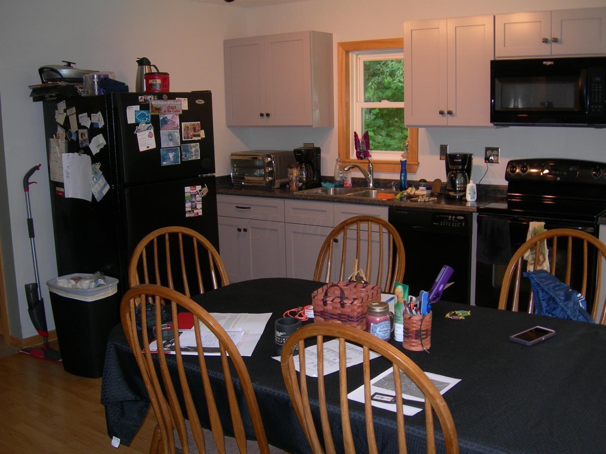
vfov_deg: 37.7
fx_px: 665
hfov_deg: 49.0
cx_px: 303
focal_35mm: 38
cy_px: 227
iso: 106
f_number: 2.8
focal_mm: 7.8
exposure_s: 1/60.1
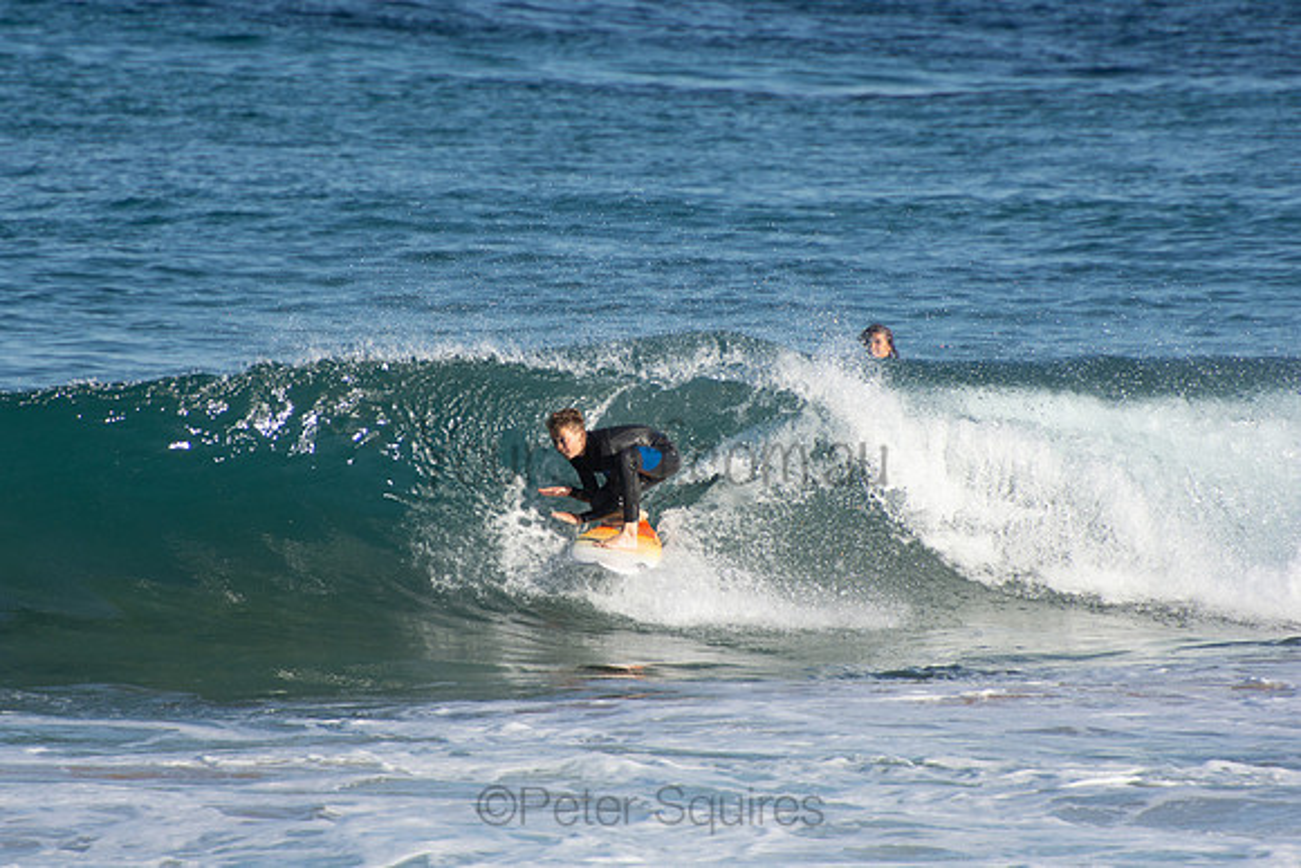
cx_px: 650
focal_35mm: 600
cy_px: 434
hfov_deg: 3.4
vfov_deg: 2.3
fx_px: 21687
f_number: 5.6
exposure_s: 1/1000
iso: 250
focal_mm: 400
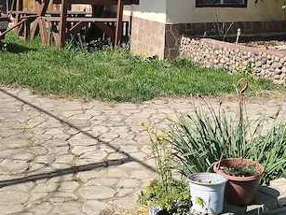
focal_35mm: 75
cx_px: 181
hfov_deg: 25.9
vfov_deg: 19.3
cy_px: 22
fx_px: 619
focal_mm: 6.18
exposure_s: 1/904
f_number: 1.65
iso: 50
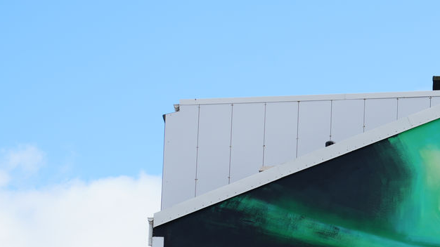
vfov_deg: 4.4
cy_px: 318
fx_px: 3220
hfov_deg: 7.7
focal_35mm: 276
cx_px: 543
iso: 100
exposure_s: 1/200
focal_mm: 103
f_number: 8
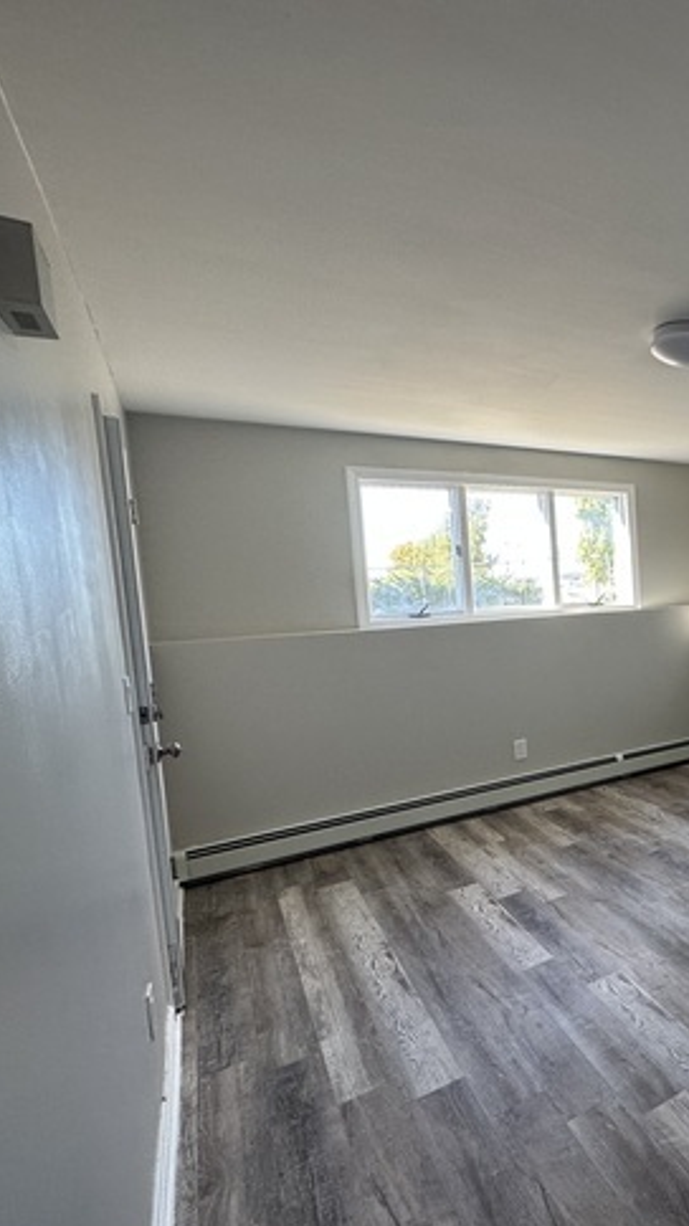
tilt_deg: -5.0
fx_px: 683
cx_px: 764
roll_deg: +2.4
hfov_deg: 42.0
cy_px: 631
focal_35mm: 21
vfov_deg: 83.8
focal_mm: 2.22
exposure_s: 1/120
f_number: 2.2
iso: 100
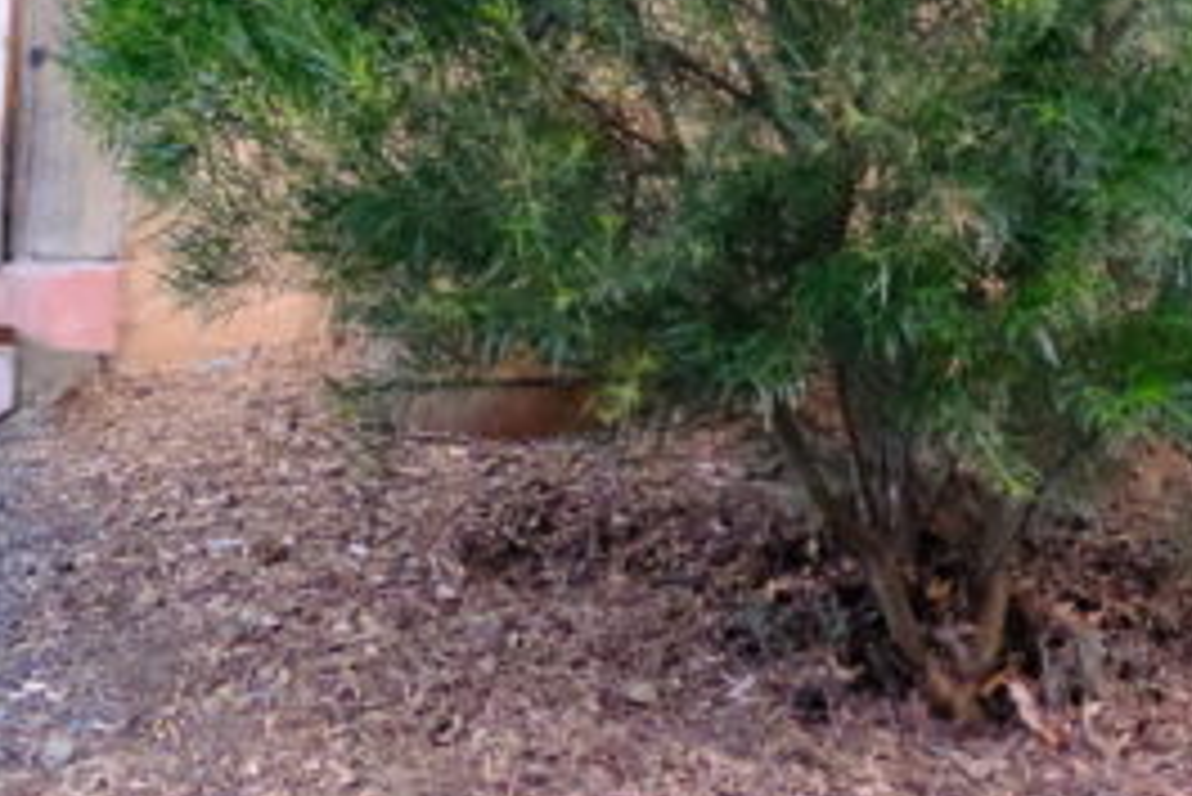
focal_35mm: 116
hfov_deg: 17.6
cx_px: 859
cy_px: -659
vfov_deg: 11.0
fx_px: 3843
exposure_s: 1/180
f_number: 3.6
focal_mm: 20.1
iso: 12800
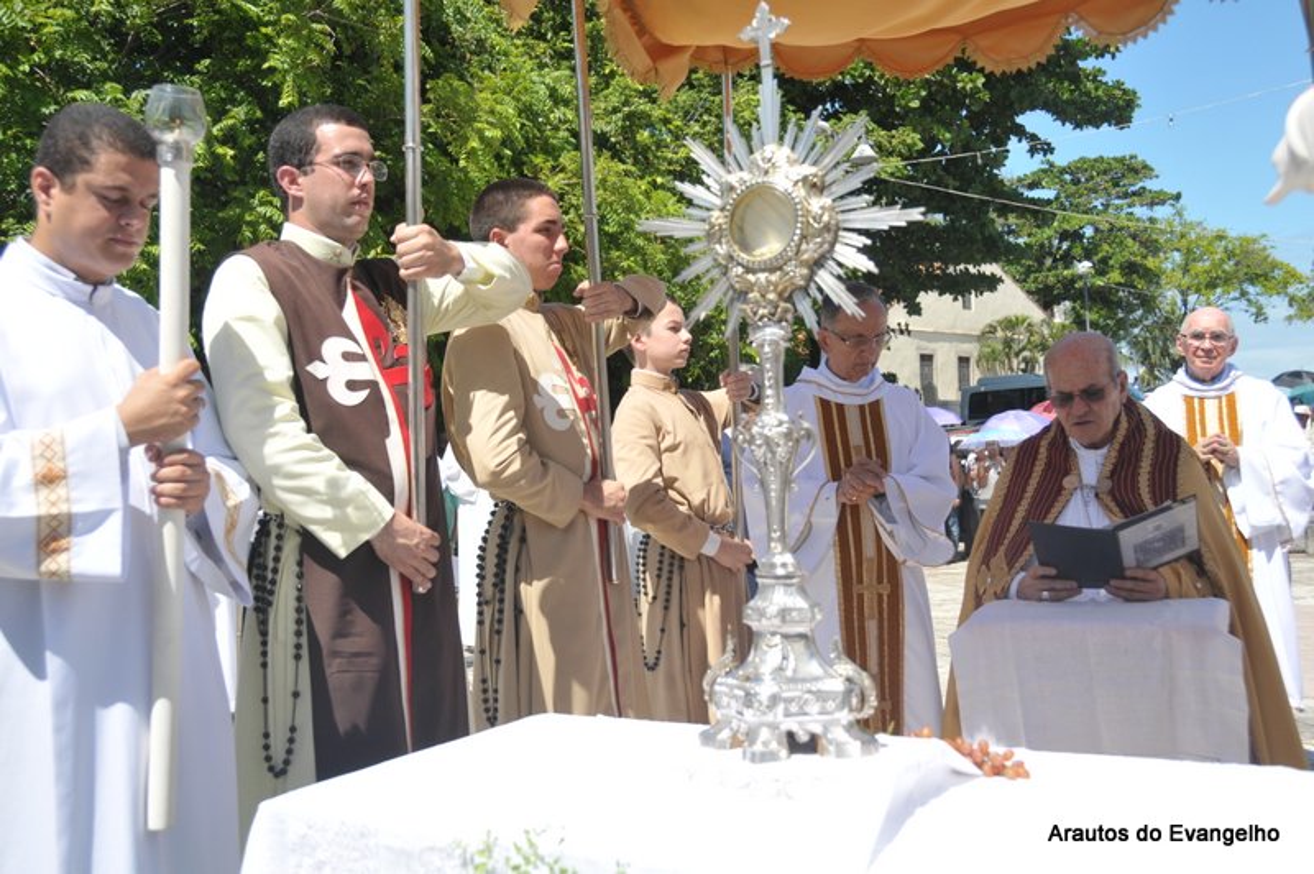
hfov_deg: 53.2
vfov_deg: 36.8
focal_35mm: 36
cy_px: 437
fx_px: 1313
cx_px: 657
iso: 200
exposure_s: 1/1000
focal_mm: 24
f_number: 4.5
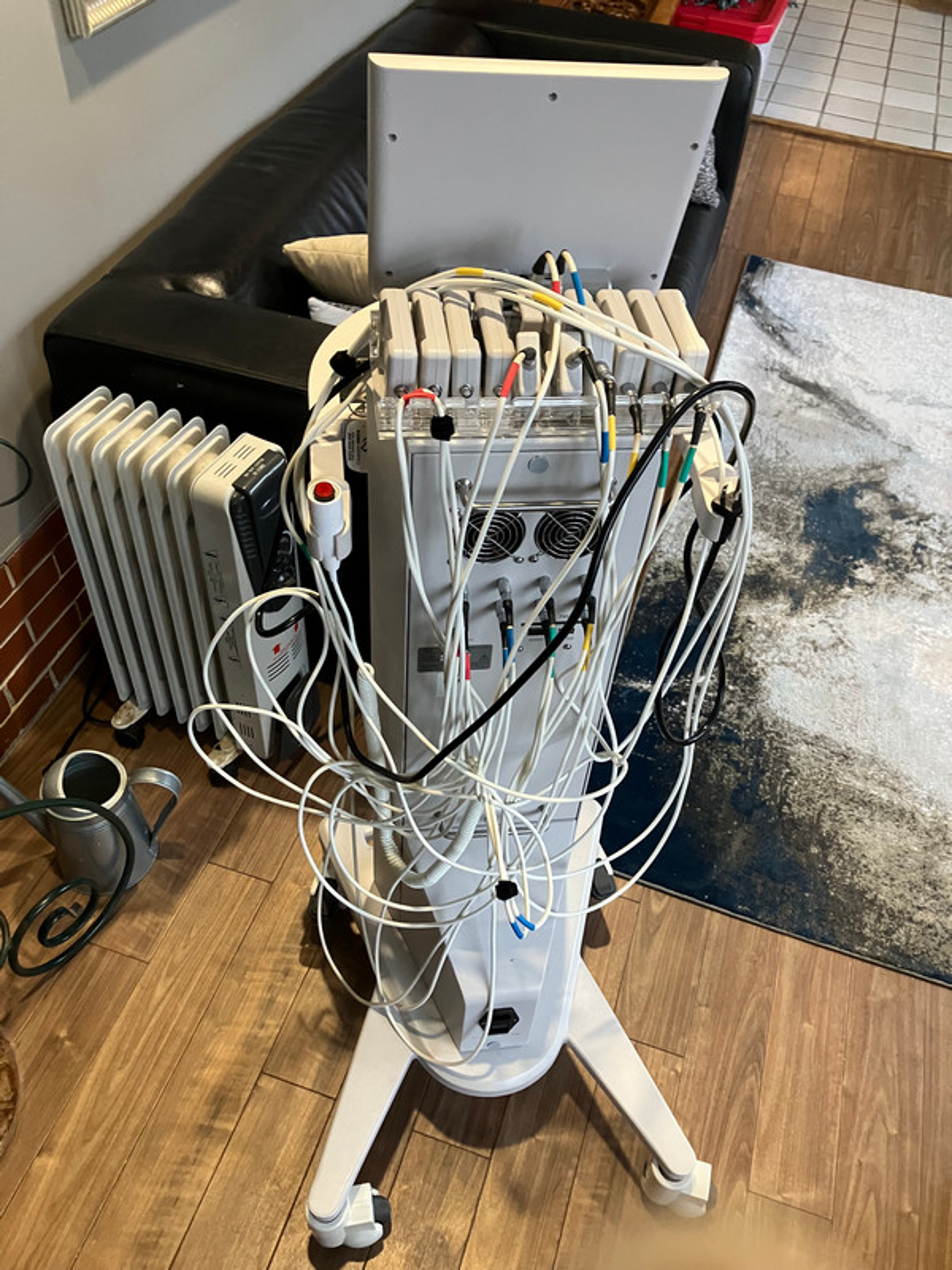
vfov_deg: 63.4
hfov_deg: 49.7
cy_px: 635
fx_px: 1027
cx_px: 476
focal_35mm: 28
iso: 200
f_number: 1.8
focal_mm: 3.99
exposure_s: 1/60
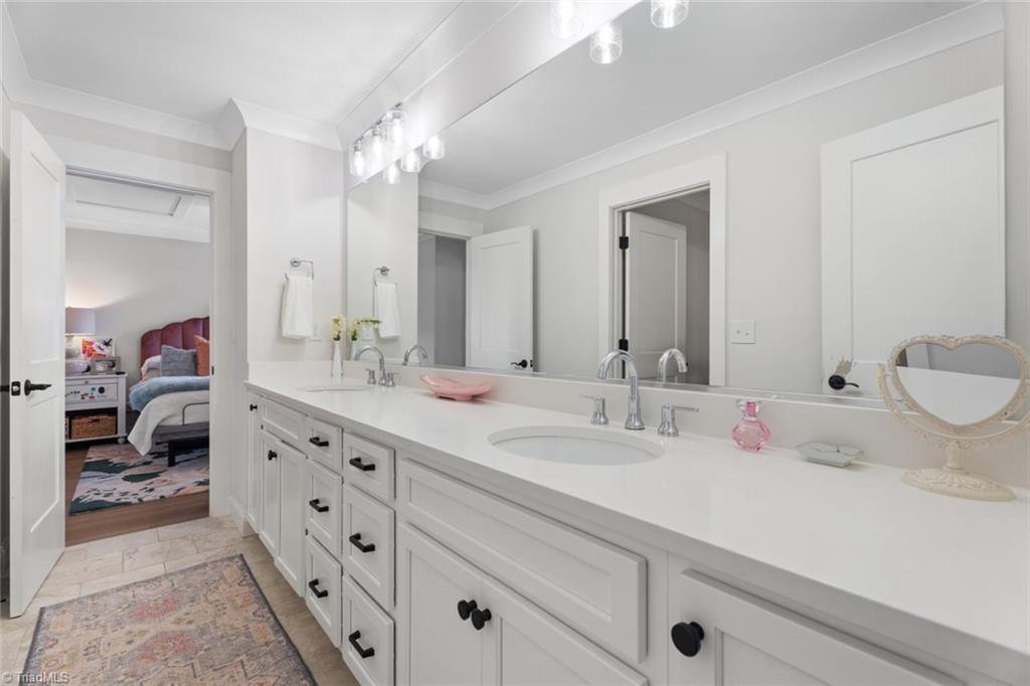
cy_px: 343
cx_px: 515
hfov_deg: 96.8
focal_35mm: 16
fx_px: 458
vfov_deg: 73.7
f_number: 8
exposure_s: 1/5
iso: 320
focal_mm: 16
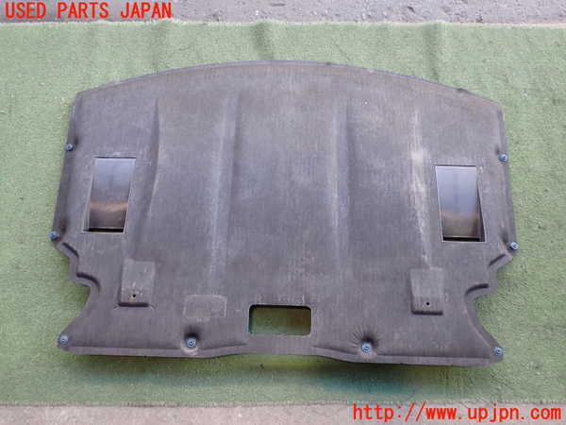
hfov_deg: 60.0
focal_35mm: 30
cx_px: 283
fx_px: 491
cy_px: 212
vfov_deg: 46.8
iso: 200
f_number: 2.3
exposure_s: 1/50
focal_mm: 5.4
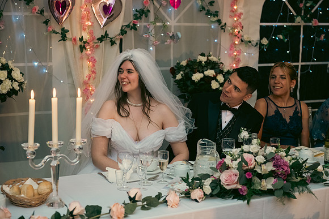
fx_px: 640
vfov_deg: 19.5
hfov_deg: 28.8
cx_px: 164
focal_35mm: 70
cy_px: 110
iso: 800
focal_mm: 70
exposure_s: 1/160
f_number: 3.5
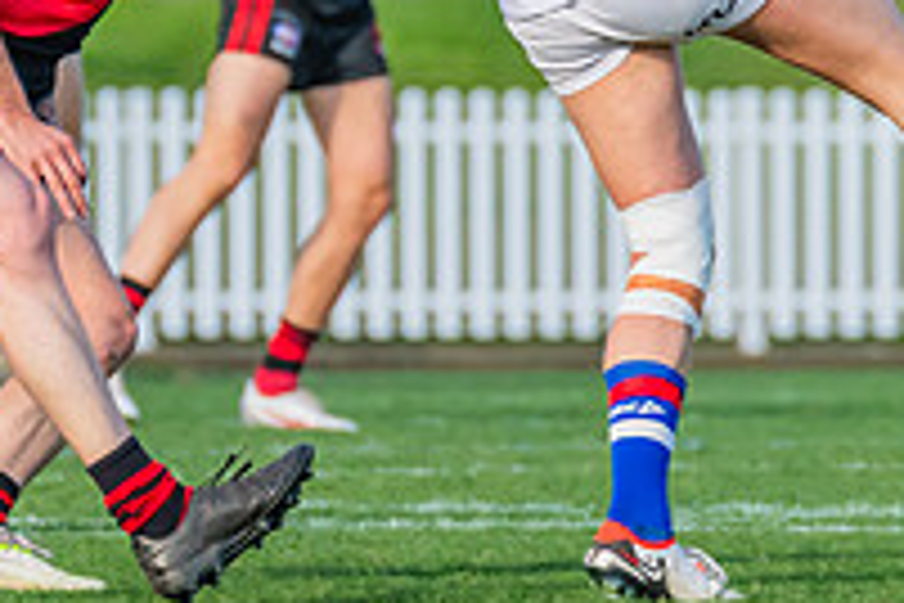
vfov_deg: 0.9
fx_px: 37413
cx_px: 715
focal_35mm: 1490
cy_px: -98
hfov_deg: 1.4
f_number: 7.1
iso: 800
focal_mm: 360
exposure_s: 1/1250
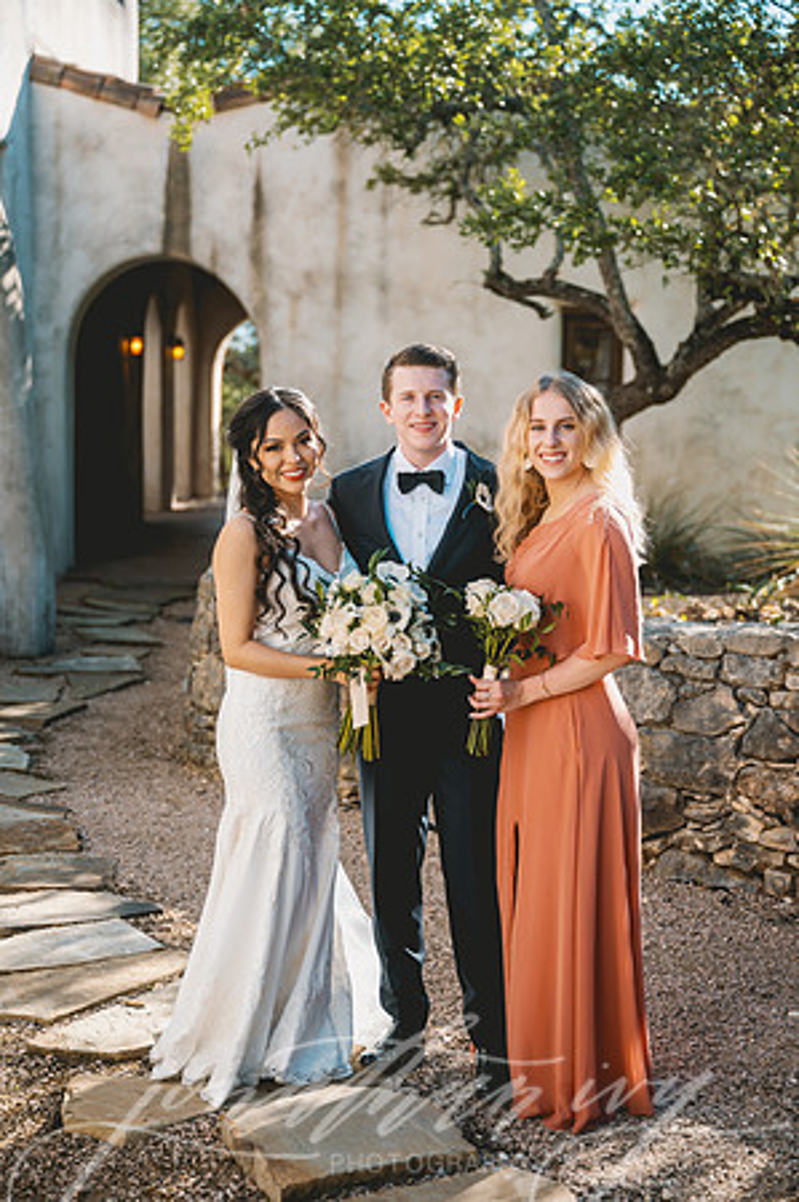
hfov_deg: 25.5
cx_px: 400
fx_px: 1768
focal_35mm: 53
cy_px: 601
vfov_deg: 37.6
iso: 80
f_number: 2.8
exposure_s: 1/1250
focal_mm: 53
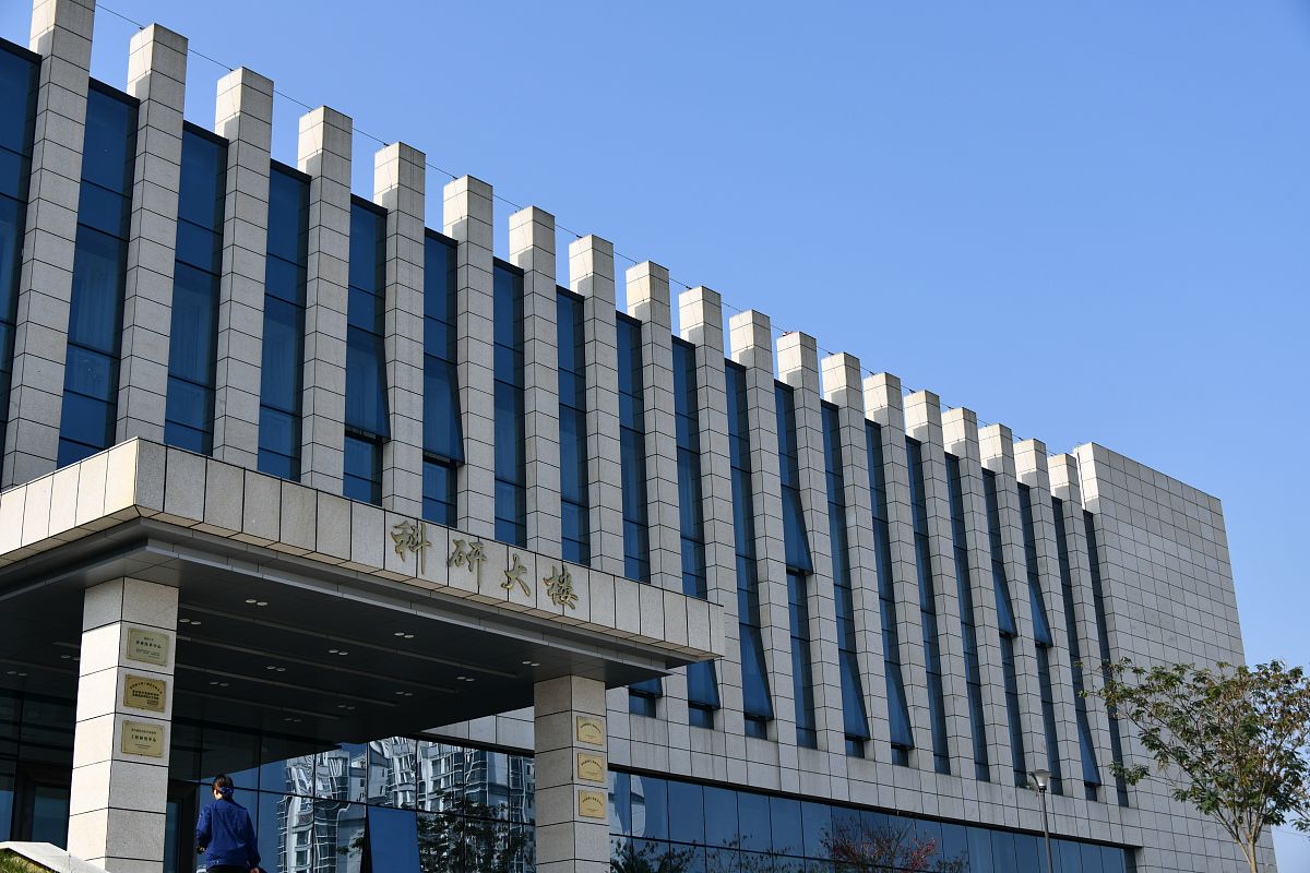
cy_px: 436
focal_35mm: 48
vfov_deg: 28.1
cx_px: 655
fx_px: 1747
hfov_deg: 41.1
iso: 250
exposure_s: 1/1000
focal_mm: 48
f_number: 6.3
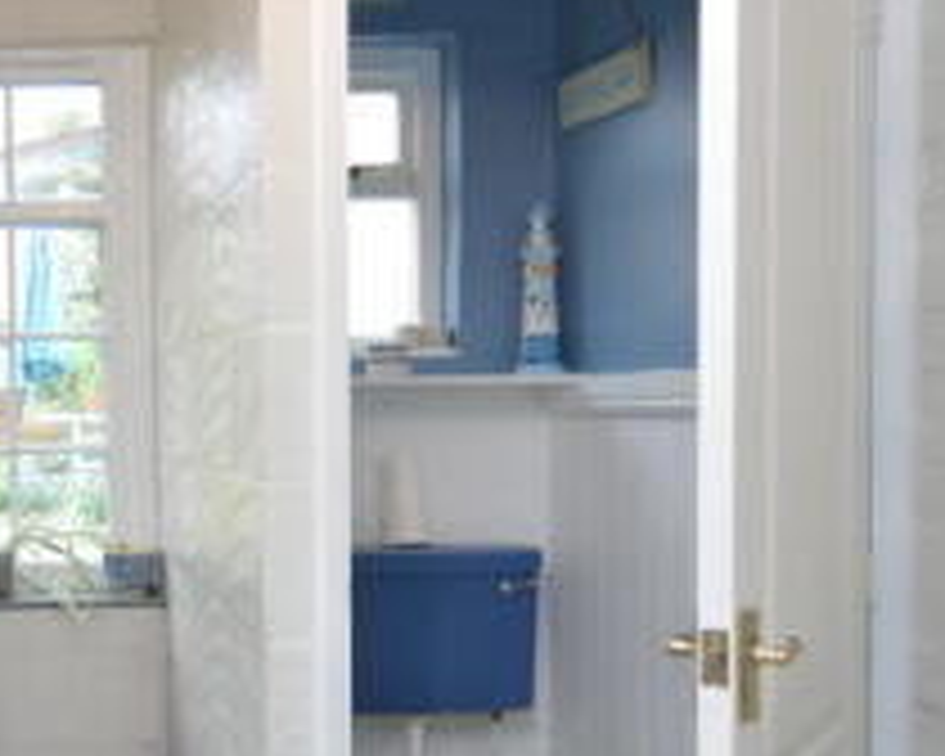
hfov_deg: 37.9
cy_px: 454
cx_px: 22
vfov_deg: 34.0
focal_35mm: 44
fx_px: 1231
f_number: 4
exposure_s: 1/60
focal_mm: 10
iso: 720
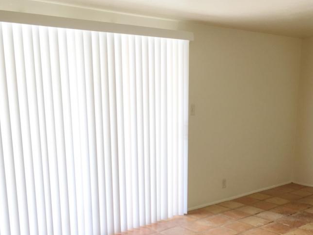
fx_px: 416
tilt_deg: -12.5
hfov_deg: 40.9
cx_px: 198
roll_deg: -2.2
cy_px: 177
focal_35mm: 46
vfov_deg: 30.9
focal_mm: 4.15
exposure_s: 1/30
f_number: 2.2
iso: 40
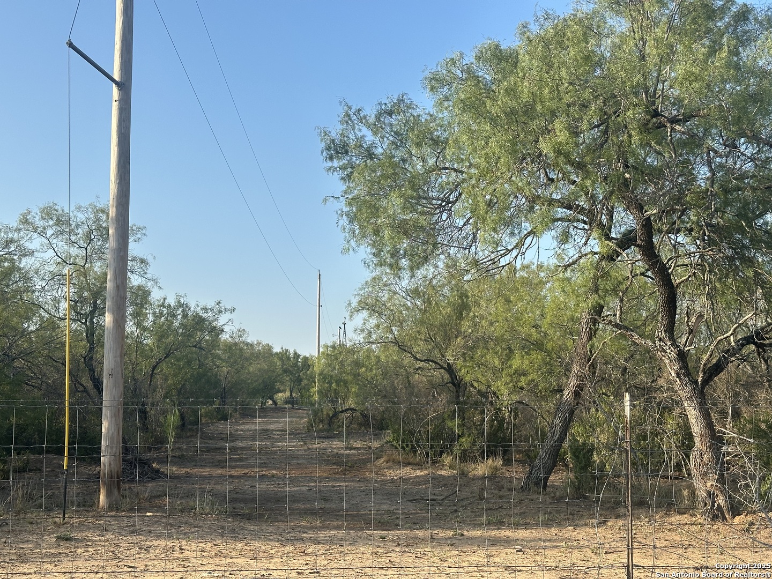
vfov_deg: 30.3
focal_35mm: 48
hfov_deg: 39.7
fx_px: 1070
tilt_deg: +6.3
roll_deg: -1.1
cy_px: 290
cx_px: 386
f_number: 1.78
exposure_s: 1/2070
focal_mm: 6.86
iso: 64
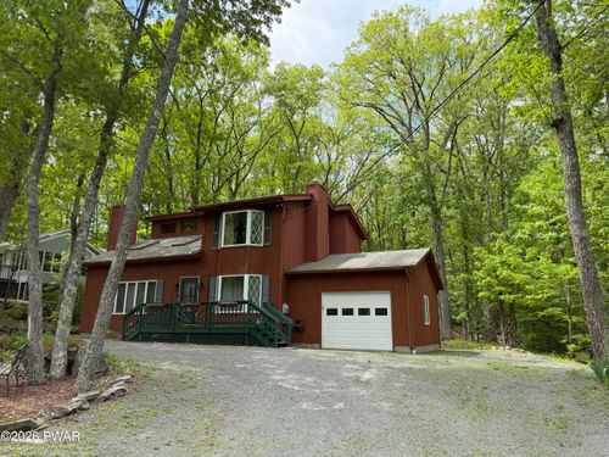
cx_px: 304
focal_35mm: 24
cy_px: 228
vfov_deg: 56.8
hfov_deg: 71.6
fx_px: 422
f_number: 1.78
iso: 80
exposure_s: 1/1727
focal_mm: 6.76
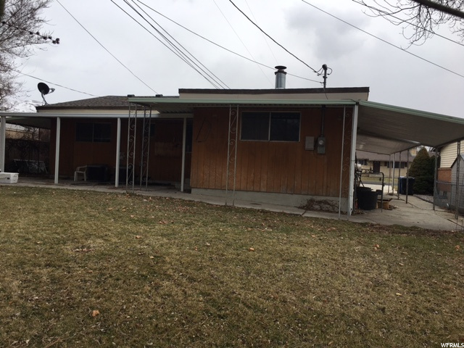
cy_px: 174
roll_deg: -3.1
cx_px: 232
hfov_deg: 61.7
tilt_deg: -1.0
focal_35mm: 29
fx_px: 389
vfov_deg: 48.2
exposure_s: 1/625
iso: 25
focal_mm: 4.15
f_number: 2.2
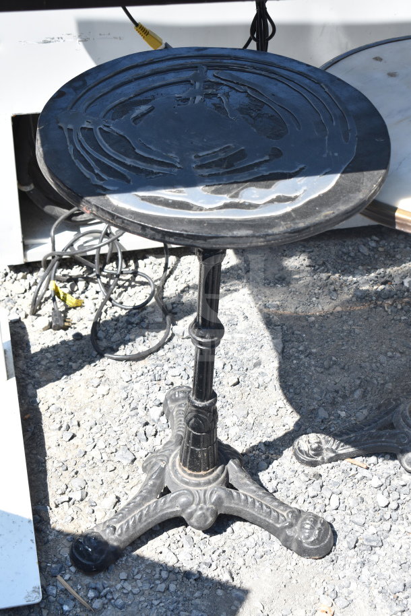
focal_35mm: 57
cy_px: 308
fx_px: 976
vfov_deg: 35.1
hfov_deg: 23.8
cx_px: 206
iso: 200
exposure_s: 1/200
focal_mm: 38
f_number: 7.1
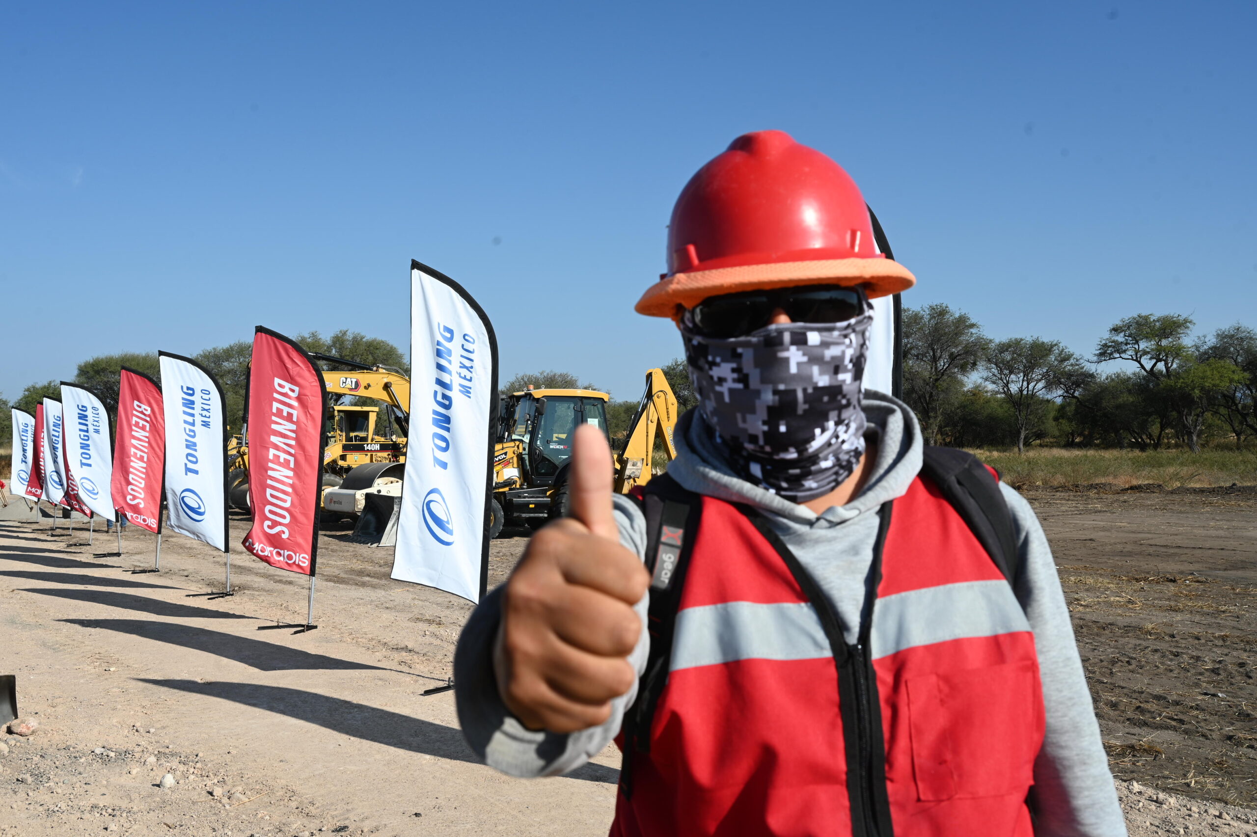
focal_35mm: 33
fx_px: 1152
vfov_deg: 39.9
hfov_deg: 57.2
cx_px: 628
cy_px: 418
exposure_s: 1/200
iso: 100
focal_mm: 33
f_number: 11
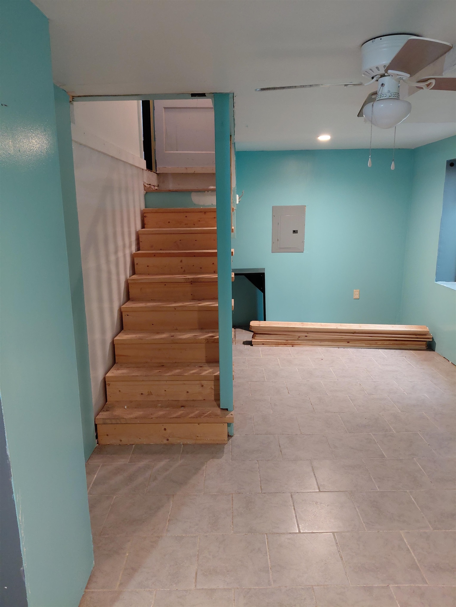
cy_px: 304
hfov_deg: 54.9
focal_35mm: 25
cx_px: 228
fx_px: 439
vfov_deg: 69.4
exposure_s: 1/40
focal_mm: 4.69
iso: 400
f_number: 1.8
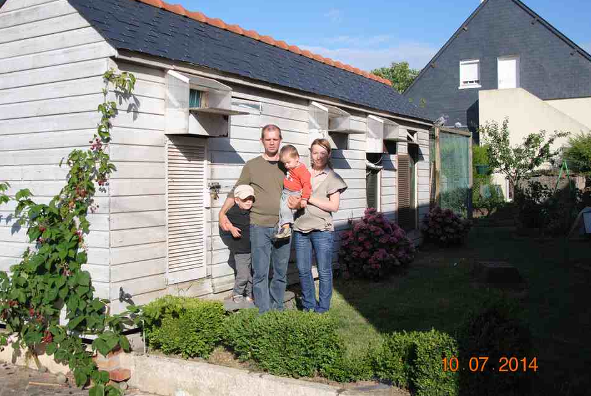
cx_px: 279
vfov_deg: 34.3
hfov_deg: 49.5
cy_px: 182
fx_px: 641
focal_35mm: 39
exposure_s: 1/800
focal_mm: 24
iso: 100
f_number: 3.8
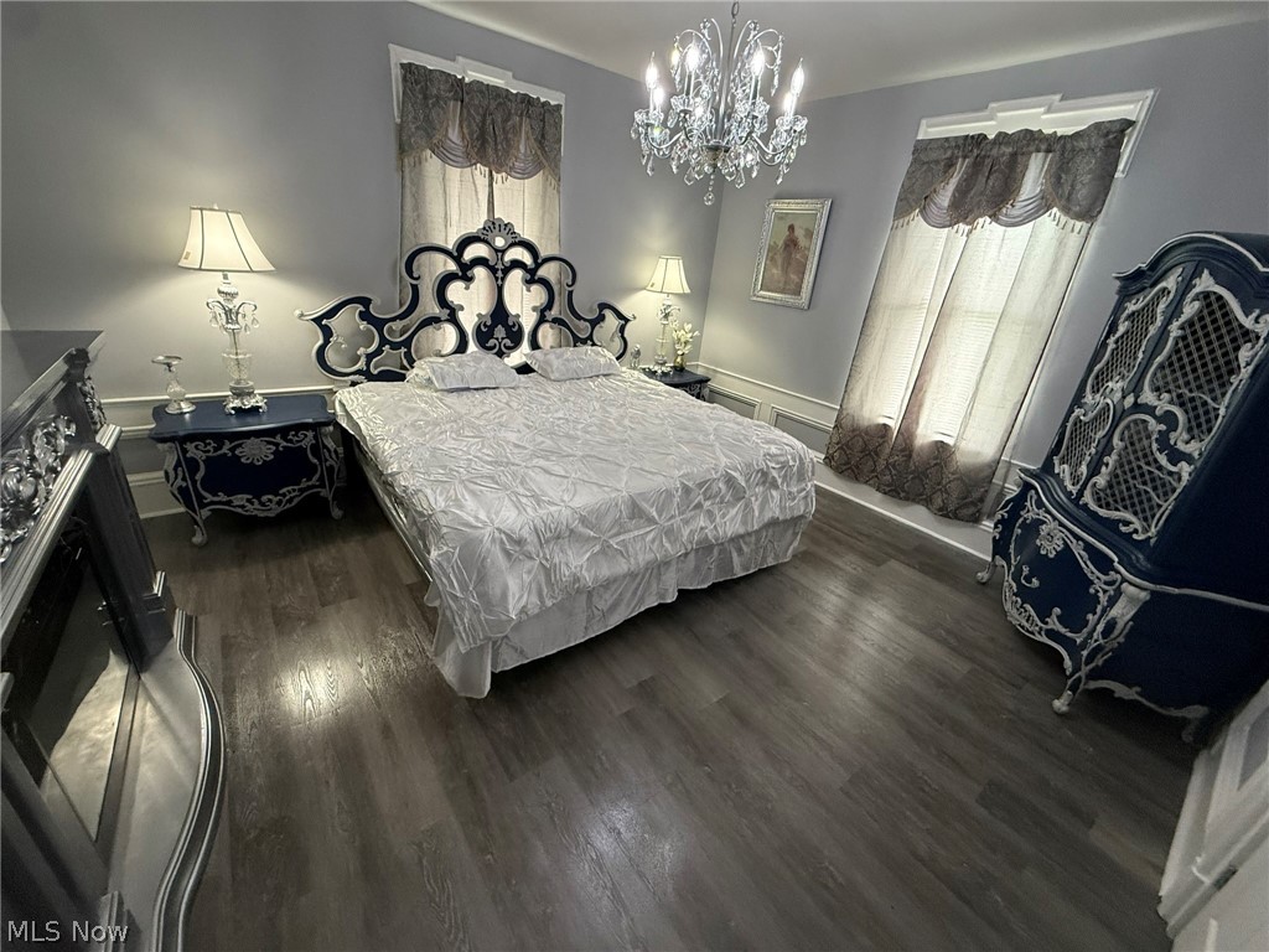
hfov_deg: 102.1
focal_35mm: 14
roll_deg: -6.5
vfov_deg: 85.7
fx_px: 513
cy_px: 476
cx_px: 634
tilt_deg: -23.2
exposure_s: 1/60
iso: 400
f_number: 2.2
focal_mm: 2.22
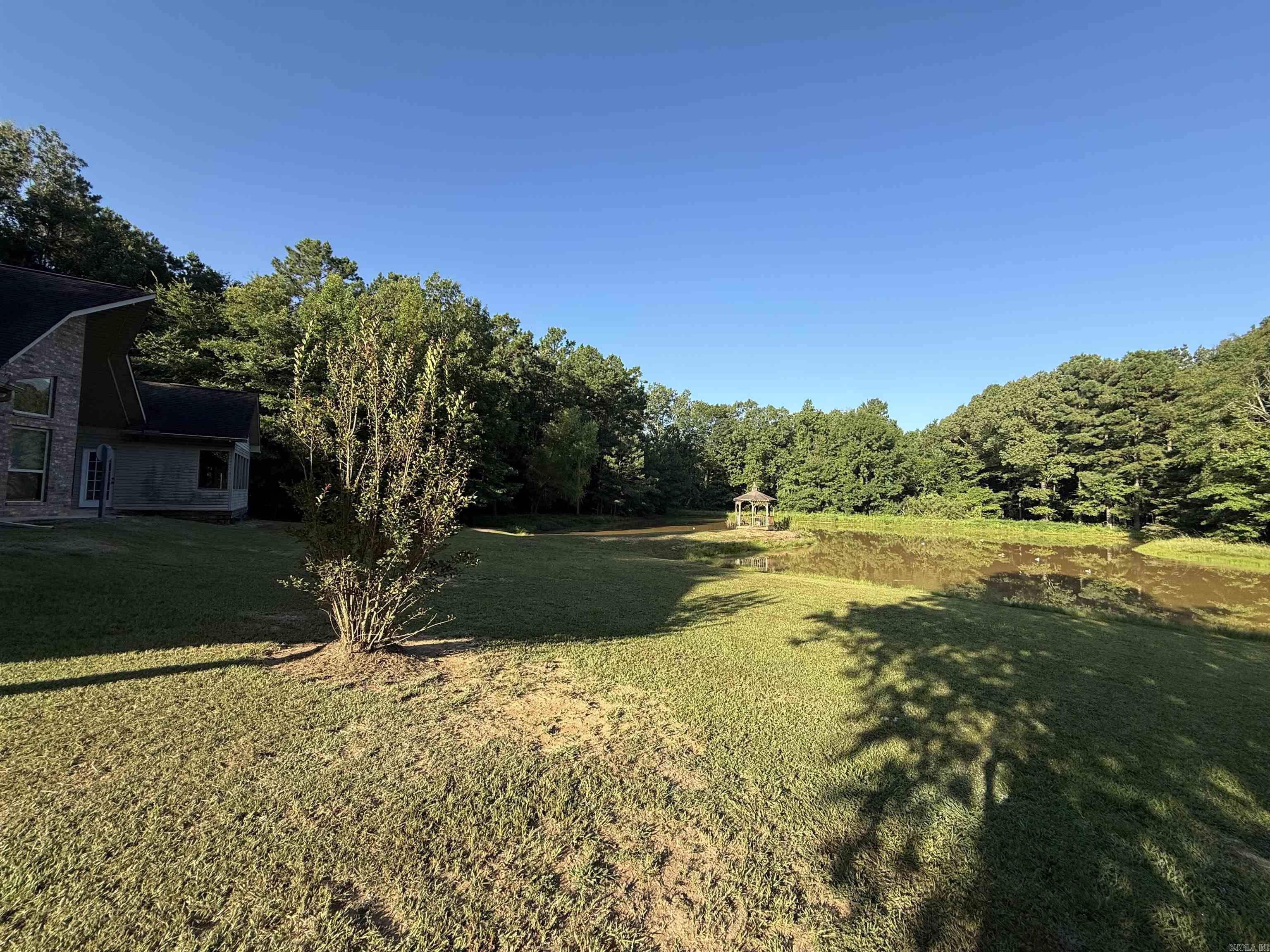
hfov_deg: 102.1
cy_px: 476
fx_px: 514
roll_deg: -1.6
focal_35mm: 14
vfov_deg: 85.7
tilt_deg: +3.1
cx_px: 635
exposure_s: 1/679
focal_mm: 2.22
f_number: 2.2
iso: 50
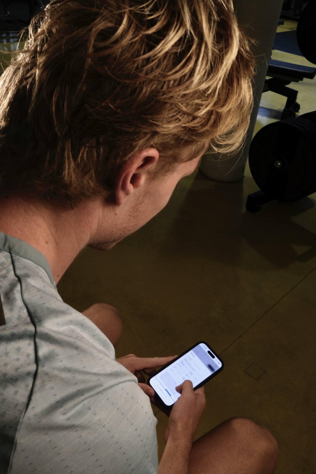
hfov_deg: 37.8
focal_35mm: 35
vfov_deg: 54.4
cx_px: 158
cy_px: 237
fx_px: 461
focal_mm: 23
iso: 1600
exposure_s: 1/34
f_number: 16
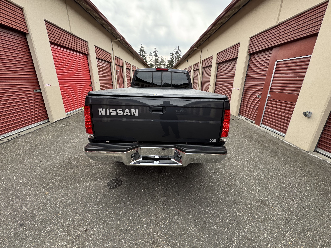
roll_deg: -0.2
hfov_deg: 102.1
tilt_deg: -18.3
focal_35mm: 14
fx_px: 134
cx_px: 166
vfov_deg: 85.7
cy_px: 124
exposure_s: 1/188
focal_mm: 2.22
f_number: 2.2
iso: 40
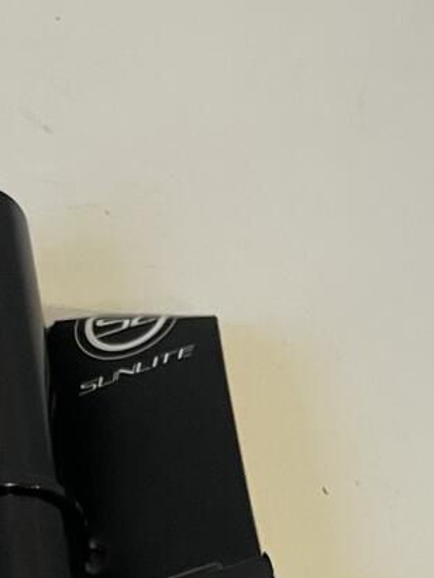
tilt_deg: -54.7
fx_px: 3557
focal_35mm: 213
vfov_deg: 8.8
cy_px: 1118
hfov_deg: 7.0
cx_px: 73
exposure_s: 1/120
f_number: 2
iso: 160
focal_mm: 6
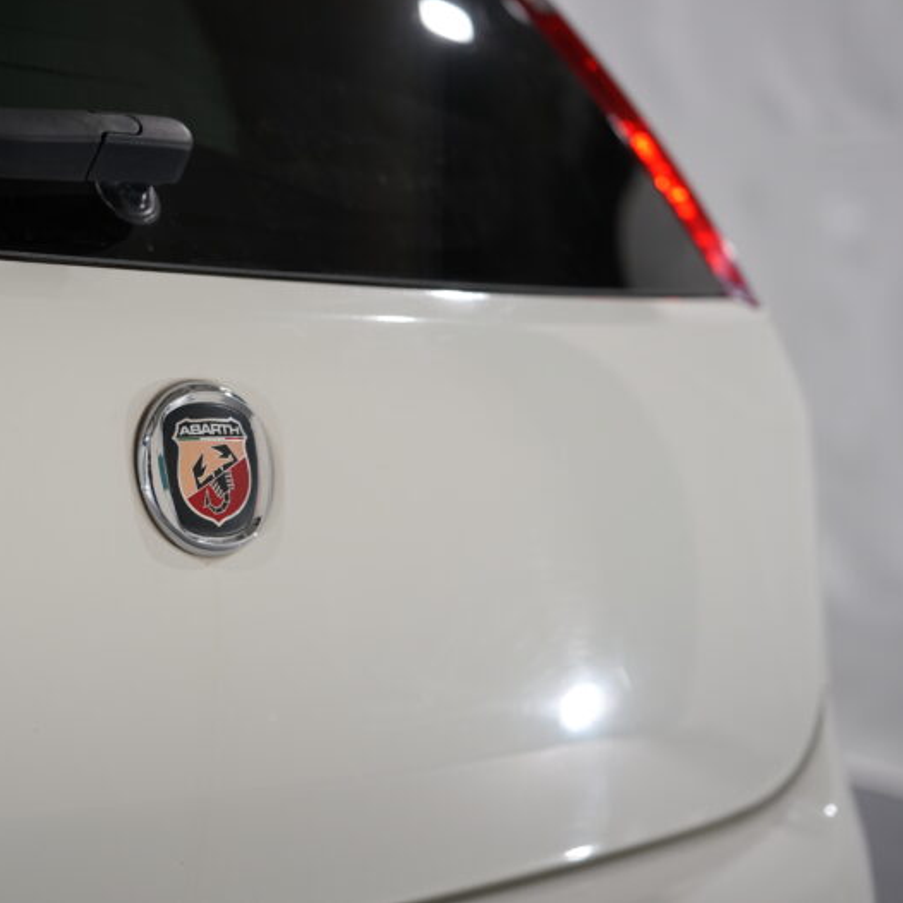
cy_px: 449
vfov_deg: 24.0
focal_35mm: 72
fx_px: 2125
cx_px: 235
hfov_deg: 23.8
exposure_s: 1/200
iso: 800
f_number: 2.8
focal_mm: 56
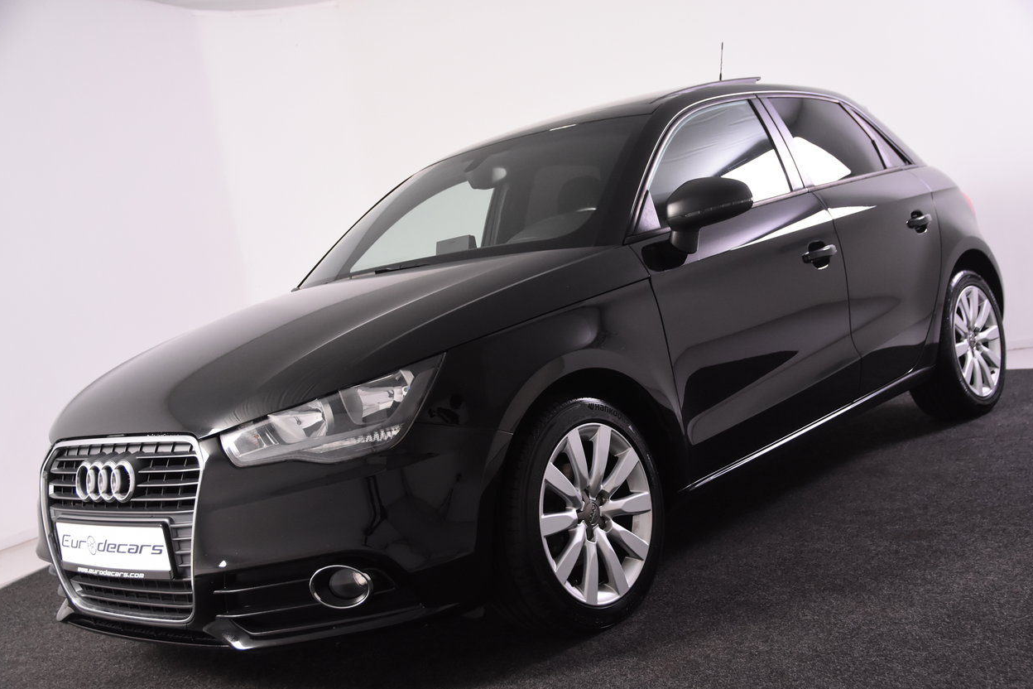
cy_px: 352
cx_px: 520
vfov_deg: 33.4
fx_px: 1148
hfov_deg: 48.5
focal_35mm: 40
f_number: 4.5
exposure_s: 1/80
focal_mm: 26
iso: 1600
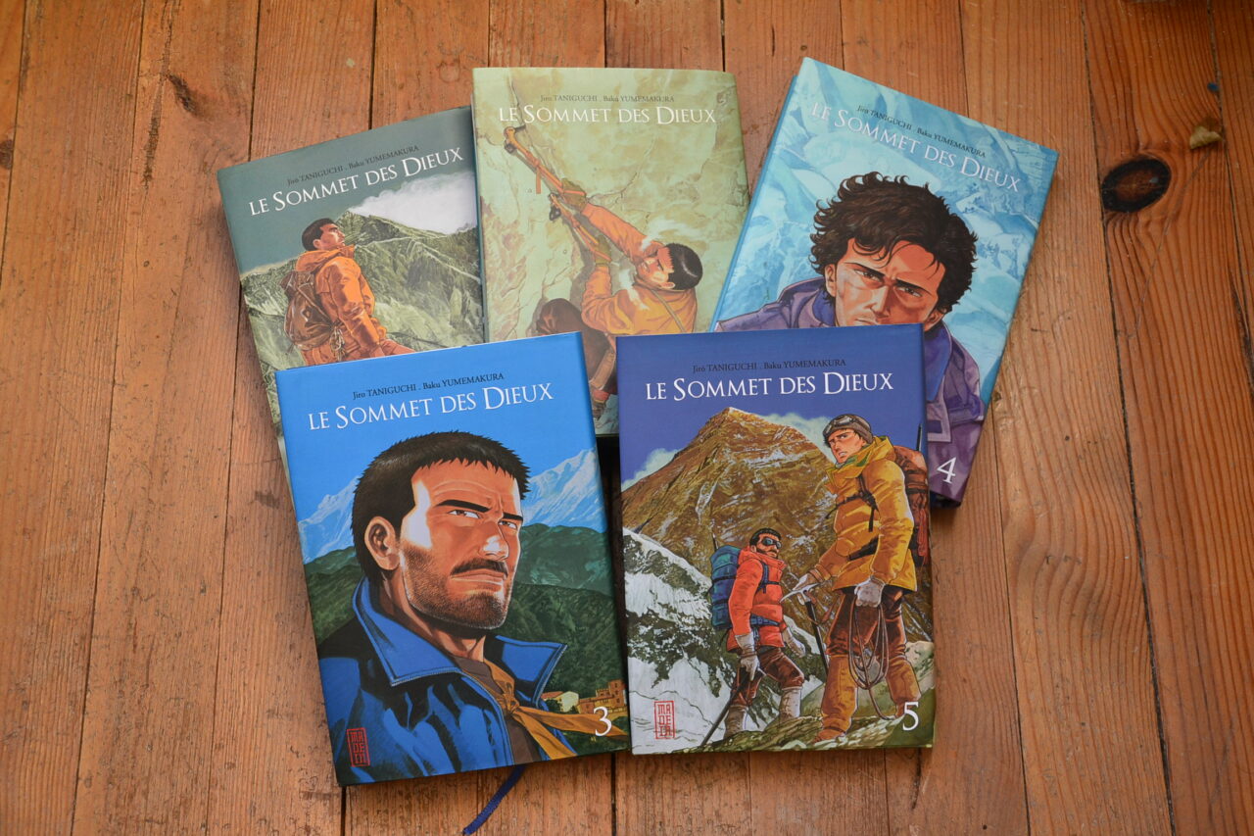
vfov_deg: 31.9
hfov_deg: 46.4
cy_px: 418
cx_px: 627
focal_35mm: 42
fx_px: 1463
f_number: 6.3
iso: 400
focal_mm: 28
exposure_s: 1/20
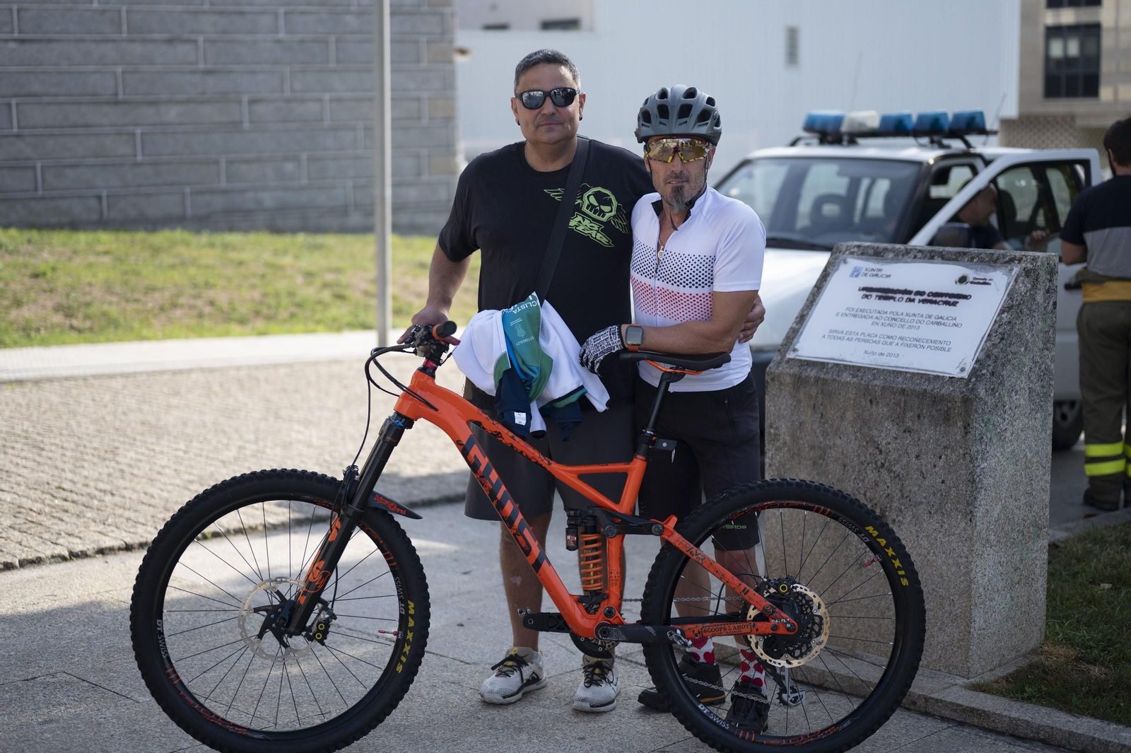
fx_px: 1570
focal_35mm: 50
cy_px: 376
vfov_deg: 27.0
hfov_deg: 39.6
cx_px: 566
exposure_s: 1/3200
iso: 100
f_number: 1.8
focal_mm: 50
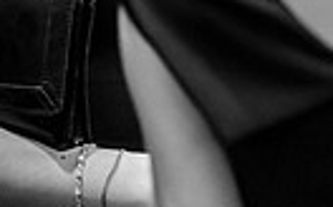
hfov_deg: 3.0
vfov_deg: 1.9
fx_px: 6306
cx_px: 293
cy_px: -157
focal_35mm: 696
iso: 6400
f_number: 2.8
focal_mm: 200
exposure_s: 1/80
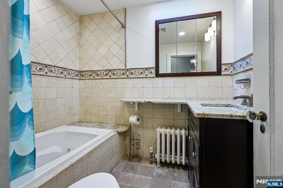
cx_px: 142
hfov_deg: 96.8
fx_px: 126
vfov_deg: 73.7
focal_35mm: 16
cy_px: 94
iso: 800
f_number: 8
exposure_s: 1/60
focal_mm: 16
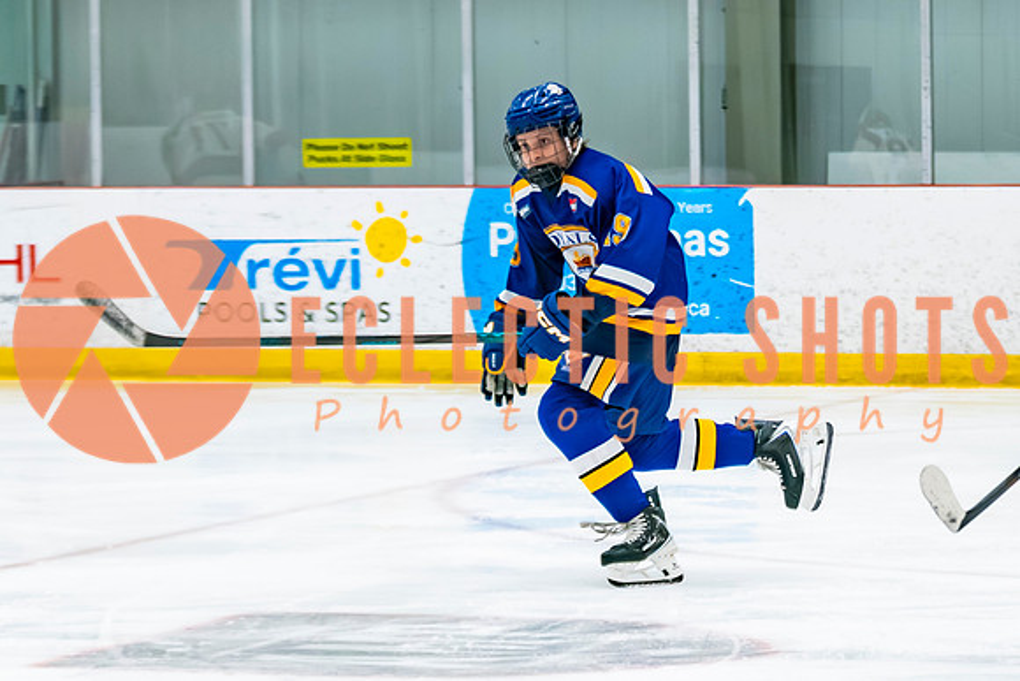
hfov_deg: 11.8
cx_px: 710
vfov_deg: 7.9
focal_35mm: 174
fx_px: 4928
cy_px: 422
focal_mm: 70
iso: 1250
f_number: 2.8
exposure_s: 1/640
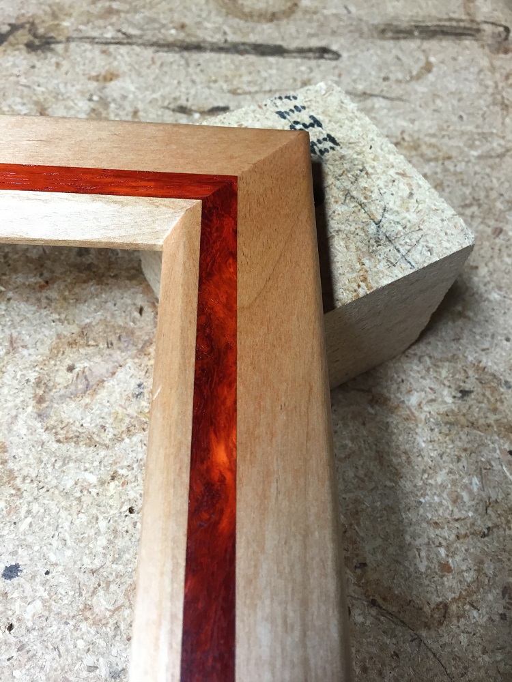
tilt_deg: -59.0
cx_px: 256
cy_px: 341
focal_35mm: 29
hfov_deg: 48.2
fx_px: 572
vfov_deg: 61.7
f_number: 2.2
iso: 64
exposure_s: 1/30
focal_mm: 4.15
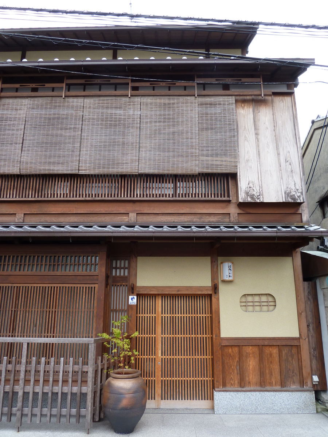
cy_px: 218
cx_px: 164
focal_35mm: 25
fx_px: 316
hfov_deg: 54.9
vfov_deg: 69.4
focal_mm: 4.1
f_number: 3.5
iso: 80
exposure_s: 1/125
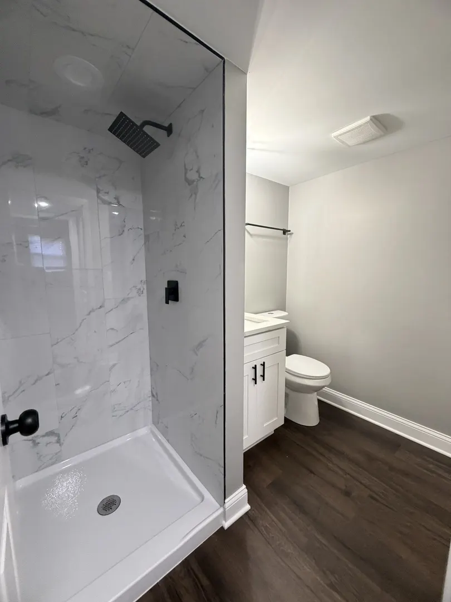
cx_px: 226
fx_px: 243
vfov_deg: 102.1
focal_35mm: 14
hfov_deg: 85.7
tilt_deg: -7.7
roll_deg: +0.6
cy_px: 301
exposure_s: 1/60
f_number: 2.2
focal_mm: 2.22
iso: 320
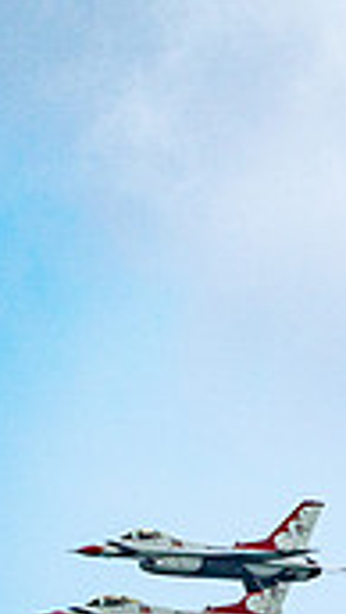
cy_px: 605
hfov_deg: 0.9
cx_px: 539
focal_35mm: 1415
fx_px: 23034
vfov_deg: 1.5
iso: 640
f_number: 9
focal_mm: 400
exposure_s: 1/1250
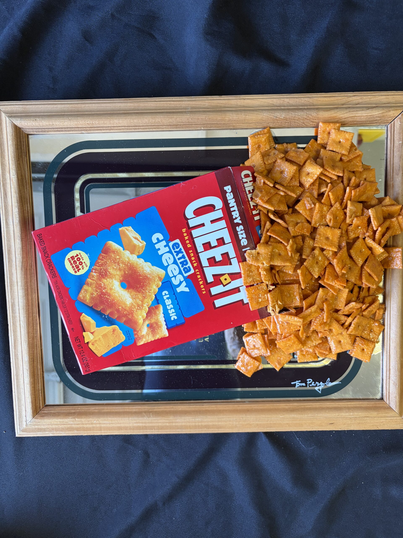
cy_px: 269
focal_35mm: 26
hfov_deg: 53.1
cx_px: 202
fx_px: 404
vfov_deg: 67.3
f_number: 1.6
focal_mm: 5.96
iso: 100
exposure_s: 1/60
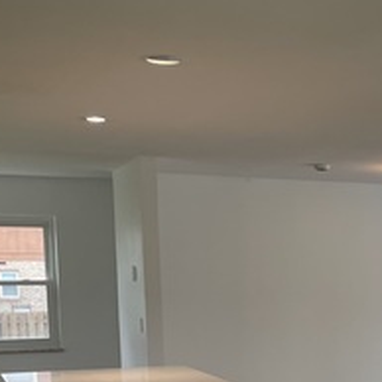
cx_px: 533
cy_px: 372
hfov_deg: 19.7
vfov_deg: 21.2
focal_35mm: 79
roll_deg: +0.5
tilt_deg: -4.4
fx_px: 986
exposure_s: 1/120
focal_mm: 4.2
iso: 50
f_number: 1.6
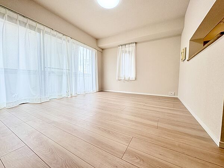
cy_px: 84
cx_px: 112
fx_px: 91
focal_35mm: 14
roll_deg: +0.2
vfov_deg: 85.7
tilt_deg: -2.9
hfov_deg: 102.1
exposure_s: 1/99
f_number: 2.2
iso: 125
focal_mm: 2.22
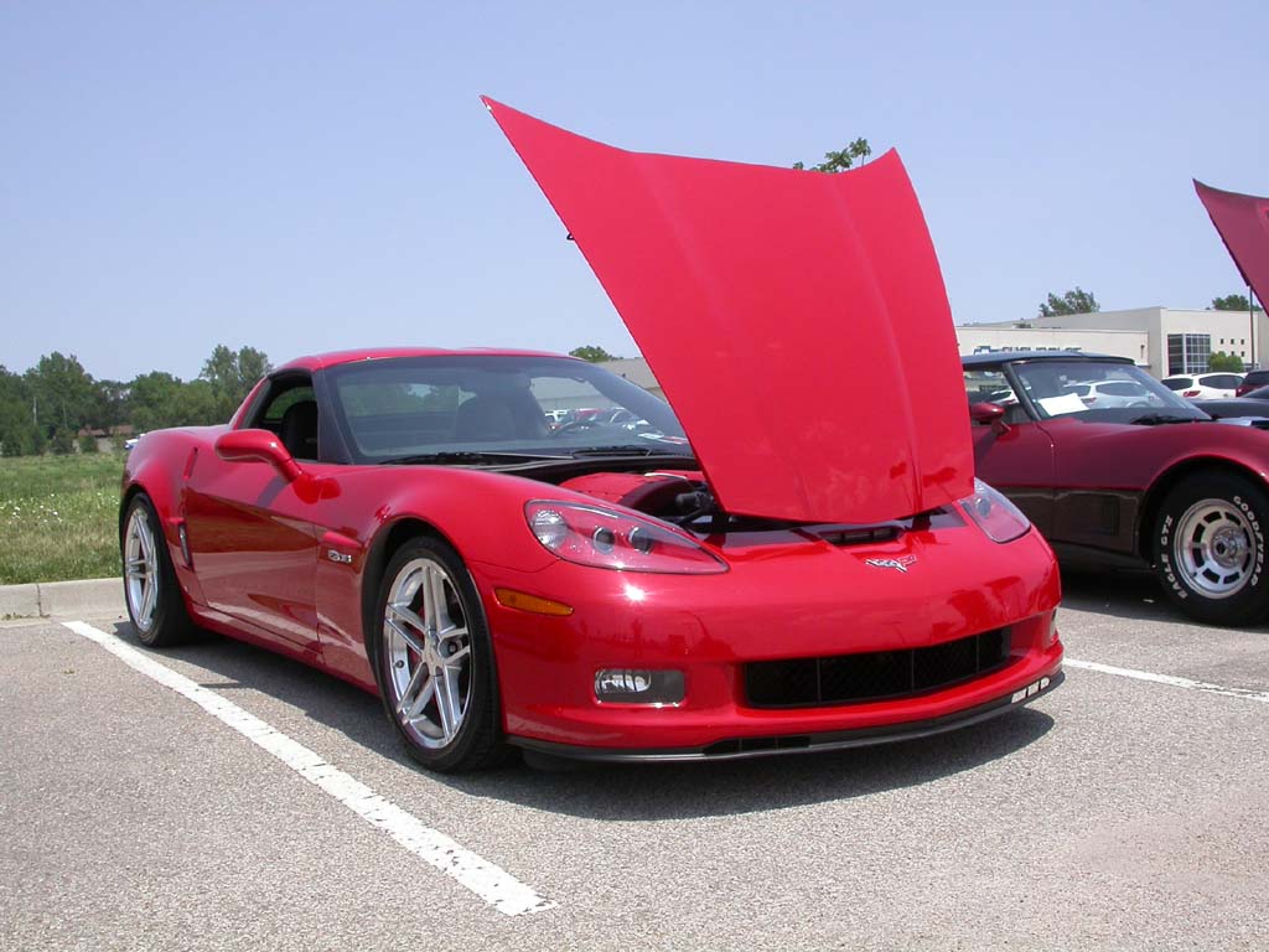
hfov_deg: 49.0
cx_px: 634
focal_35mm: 38
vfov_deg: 37.7
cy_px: 476
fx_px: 1393
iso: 100
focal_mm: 7.85
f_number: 6.7
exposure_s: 1/403
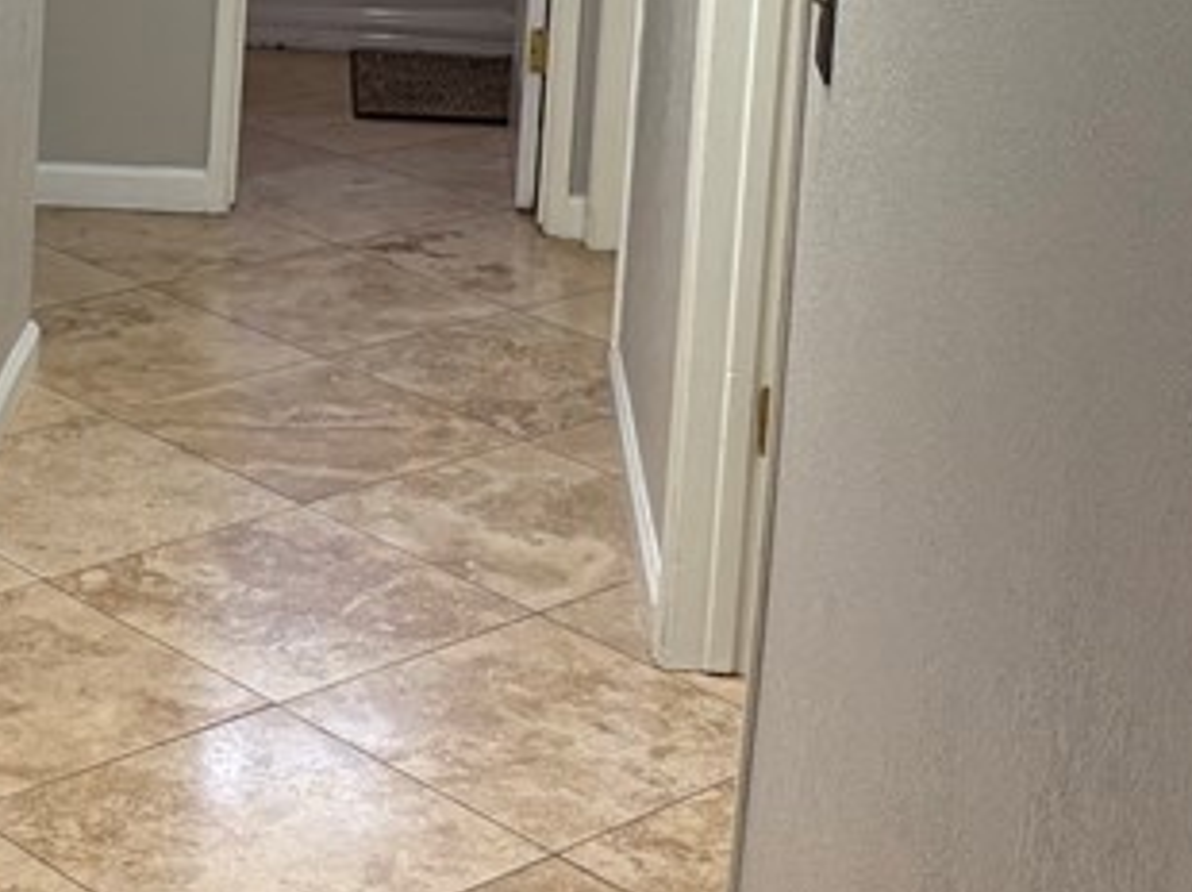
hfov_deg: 22.6
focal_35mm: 86
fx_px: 2959
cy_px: -192
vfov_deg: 16.4
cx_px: 327
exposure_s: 1/60
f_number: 1.6
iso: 160
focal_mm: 5.96
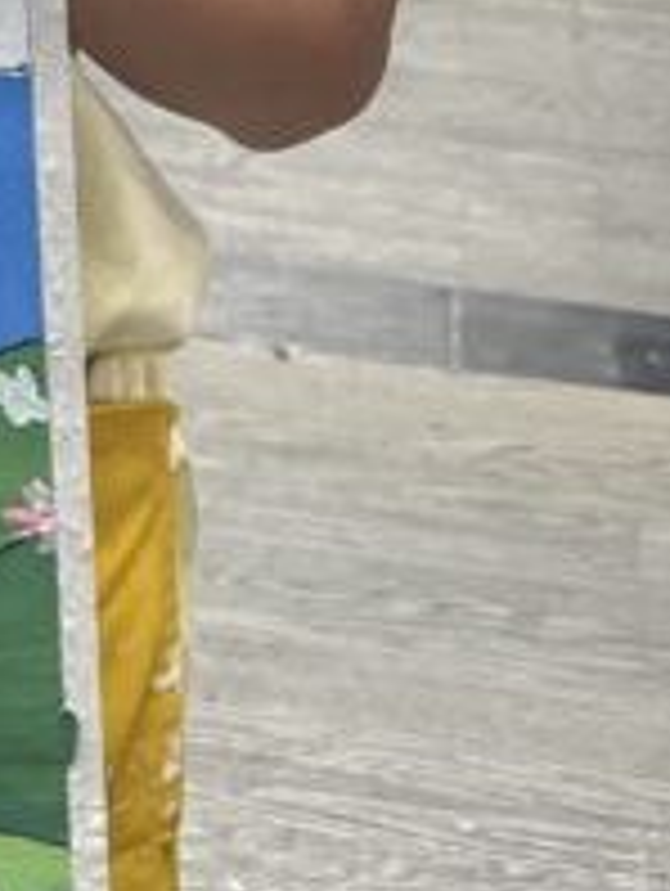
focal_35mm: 131
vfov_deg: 13.6
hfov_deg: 11.0
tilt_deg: -15.0
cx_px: -306
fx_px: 3373
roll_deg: -1.6
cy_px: -657
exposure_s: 1/100
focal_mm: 5.7
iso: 80
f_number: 1.5
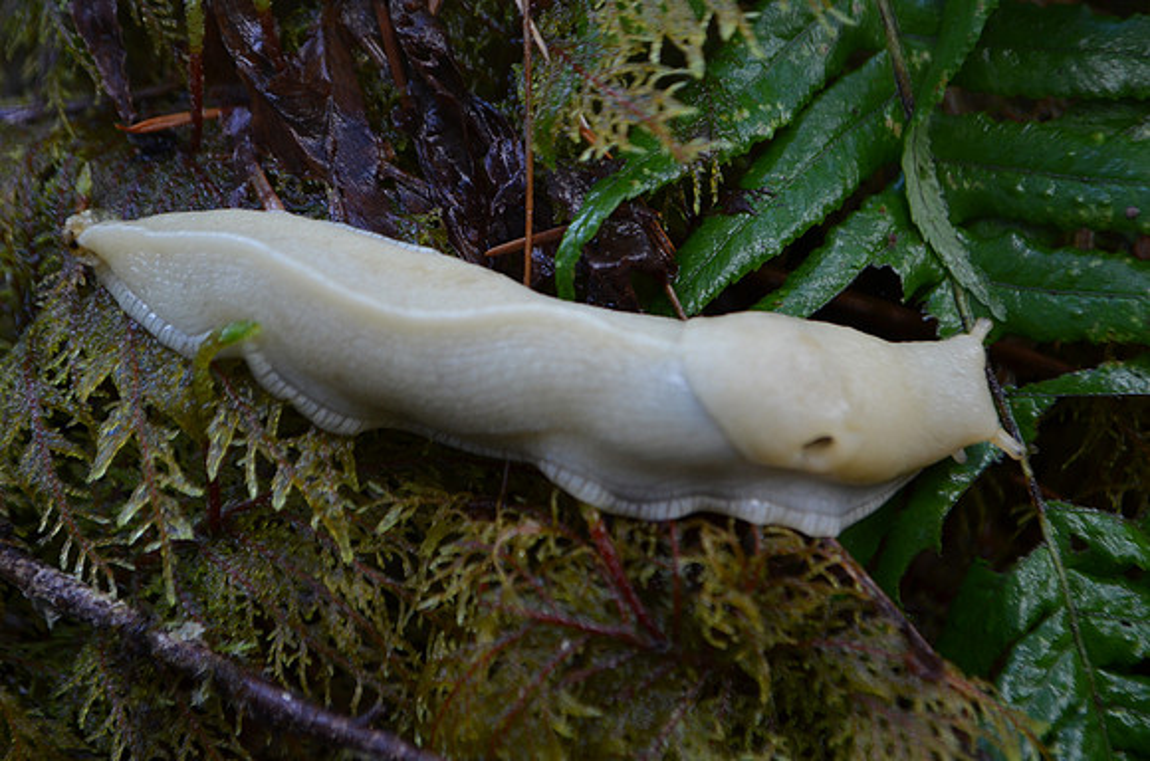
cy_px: 380
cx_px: 575
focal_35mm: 82
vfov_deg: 16.5
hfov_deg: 24.7
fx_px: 2630
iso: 500
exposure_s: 1/60
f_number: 5.6
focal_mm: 55
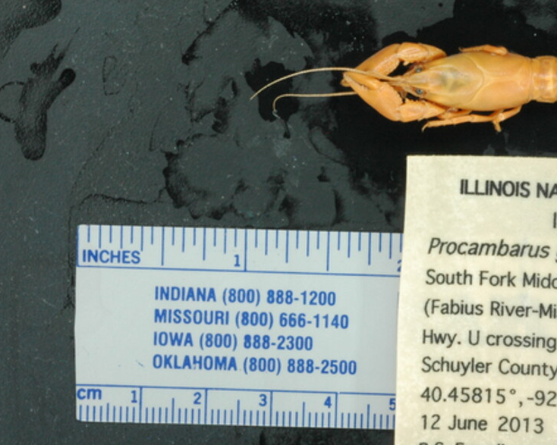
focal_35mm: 138
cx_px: 423
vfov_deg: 11.2
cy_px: 215
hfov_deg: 13.9
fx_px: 2275
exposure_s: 1/1.6
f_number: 29
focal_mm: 60
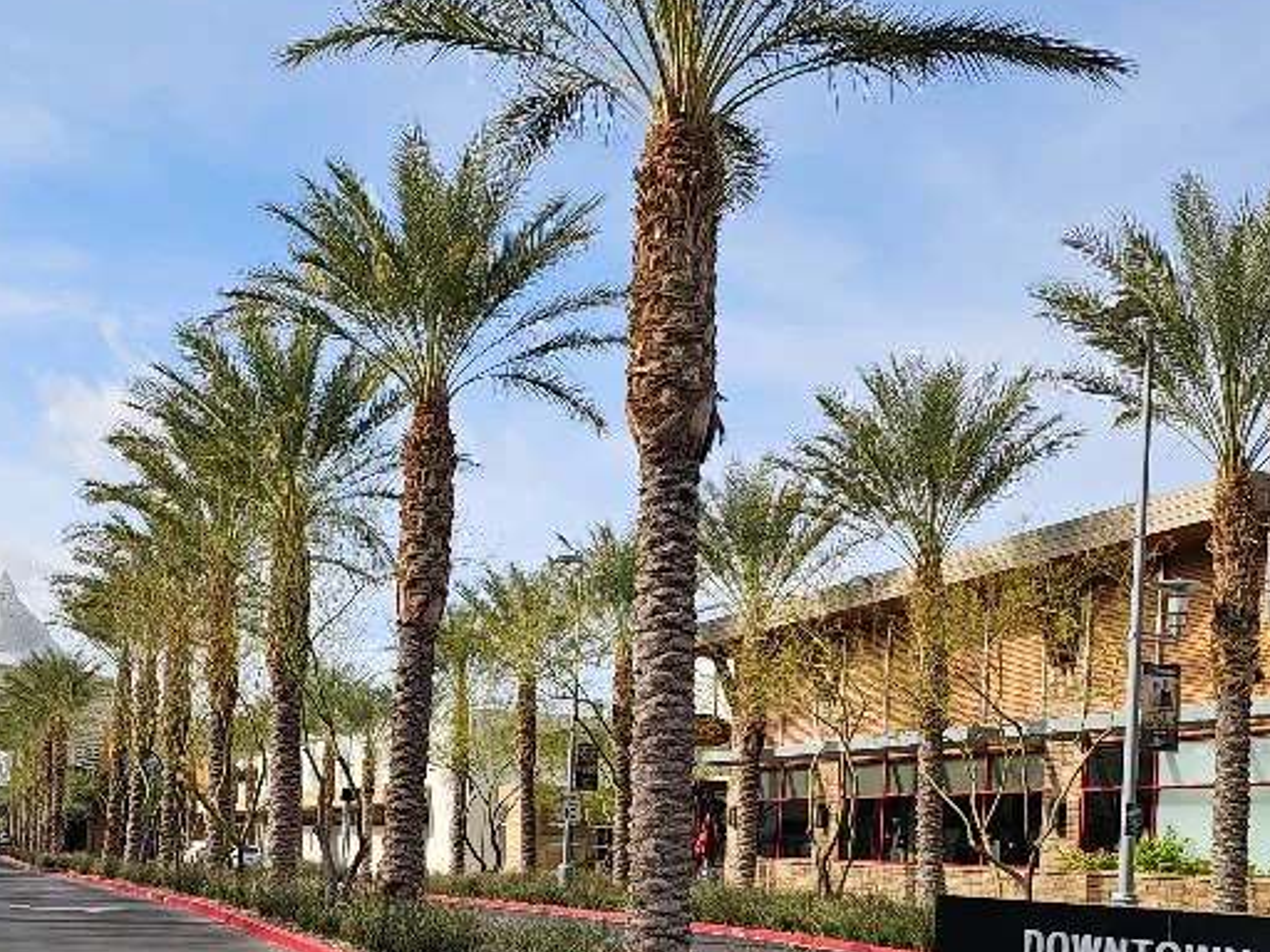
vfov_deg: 30.3
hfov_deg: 41.2
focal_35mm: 46
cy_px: 838
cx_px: 566
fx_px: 1688
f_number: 1.7
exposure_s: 1/541
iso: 10
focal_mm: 6.3
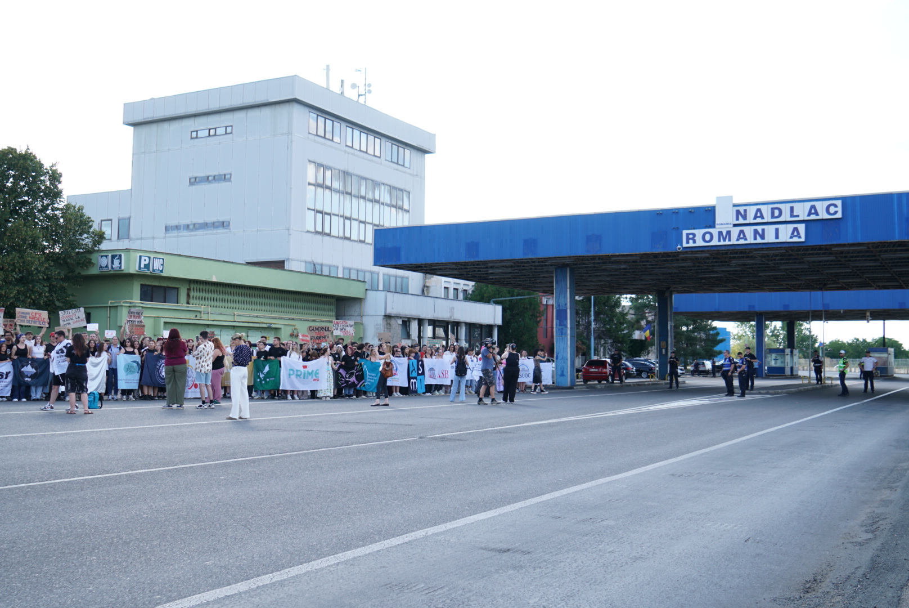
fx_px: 910
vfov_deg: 36.9
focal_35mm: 36
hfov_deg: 53.1
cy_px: 304
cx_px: 454
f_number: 4
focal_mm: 24
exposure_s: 1/250
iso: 100
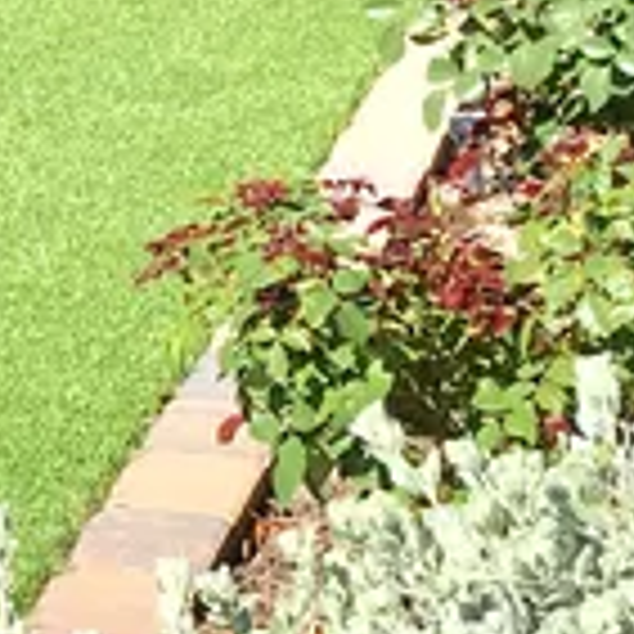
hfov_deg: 9.0
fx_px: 3626
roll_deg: +2.8
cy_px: 414
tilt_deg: -16.8
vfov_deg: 10.0
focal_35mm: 175
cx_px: -926
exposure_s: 1/1479
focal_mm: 4.2
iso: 25
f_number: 2.2
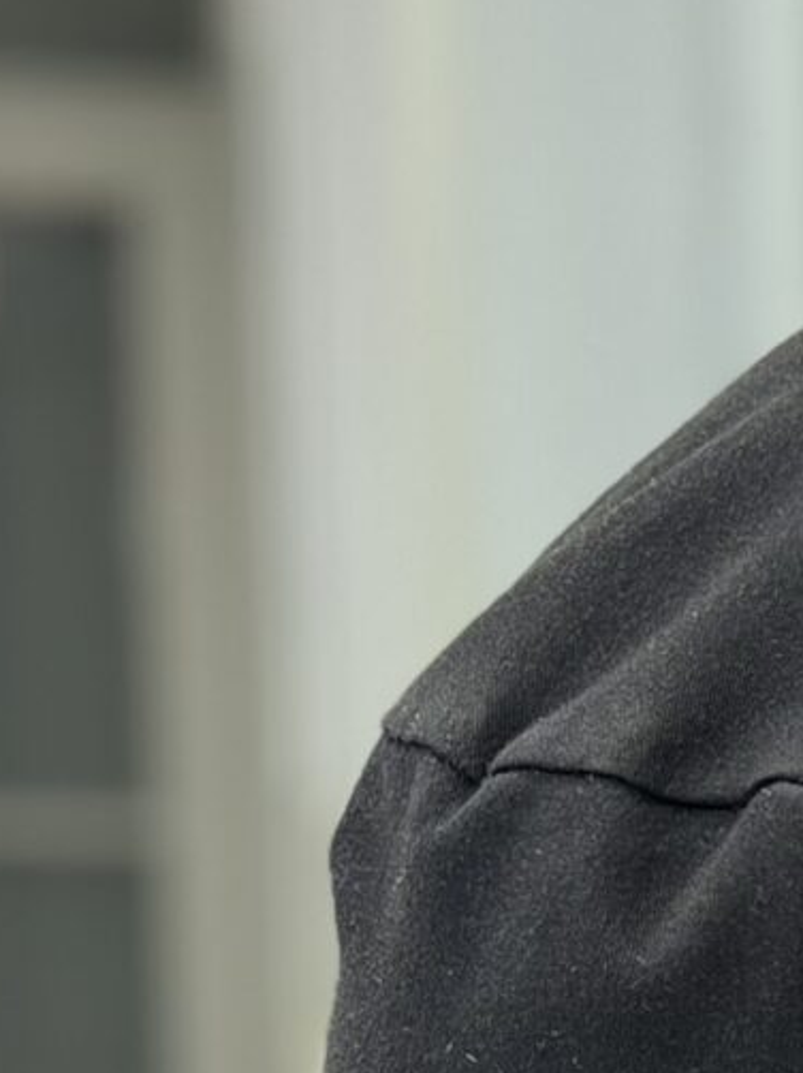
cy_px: 2723
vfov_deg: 7.5
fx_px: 7584
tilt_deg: -9.2
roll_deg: +0.7
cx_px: 942
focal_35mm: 245
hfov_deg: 6.0
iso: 64
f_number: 1.78
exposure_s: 1/60
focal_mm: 6.76
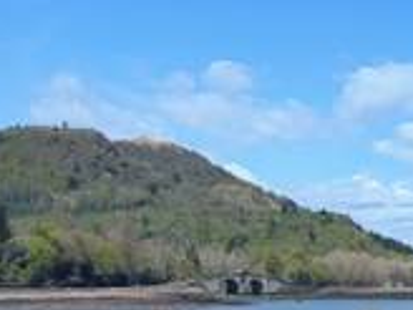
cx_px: 433
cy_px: 330
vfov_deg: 18.7
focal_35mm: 76
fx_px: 907
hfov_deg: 24.3
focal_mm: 5.58
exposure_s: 1/2564
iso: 50
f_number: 1.8
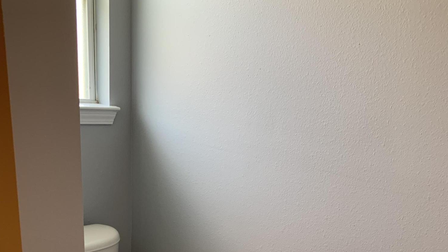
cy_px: 271
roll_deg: -4.8
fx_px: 451
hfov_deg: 52.8
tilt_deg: -20.8
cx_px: 224
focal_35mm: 38
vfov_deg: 28.6
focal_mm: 4.25
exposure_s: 1/60
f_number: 1.8
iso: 80
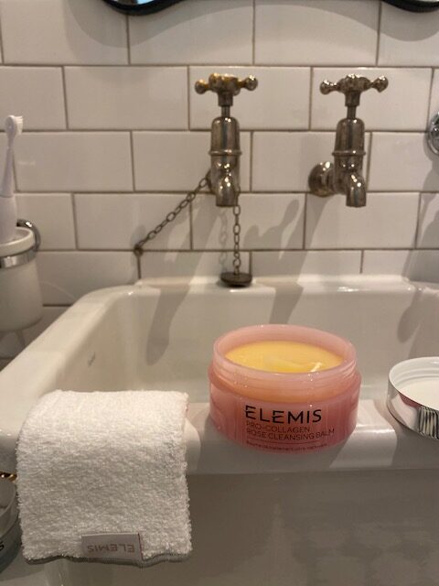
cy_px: 293
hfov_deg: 53.1
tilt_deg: -12.9
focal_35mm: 26
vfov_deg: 67.3
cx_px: 220
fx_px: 440
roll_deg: +1.0
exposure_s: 1/50
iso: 200
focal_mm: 4.25
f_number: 1.8
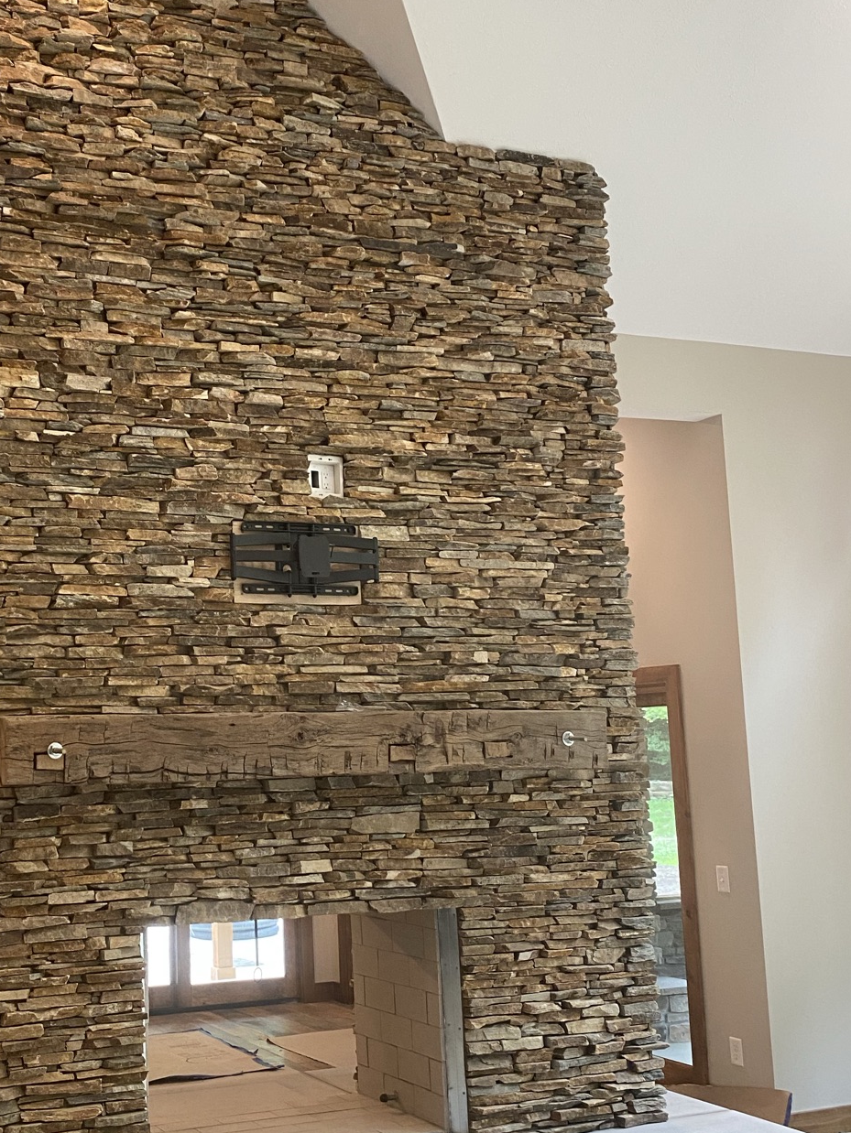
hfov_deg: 32.9
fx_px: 1409
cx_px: 196
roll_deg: +1.2
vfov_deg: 43.8
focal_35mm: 43
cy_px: 560
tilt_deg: +9.6
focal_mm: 4.25
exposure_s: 1/60
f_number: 1.8
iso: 160
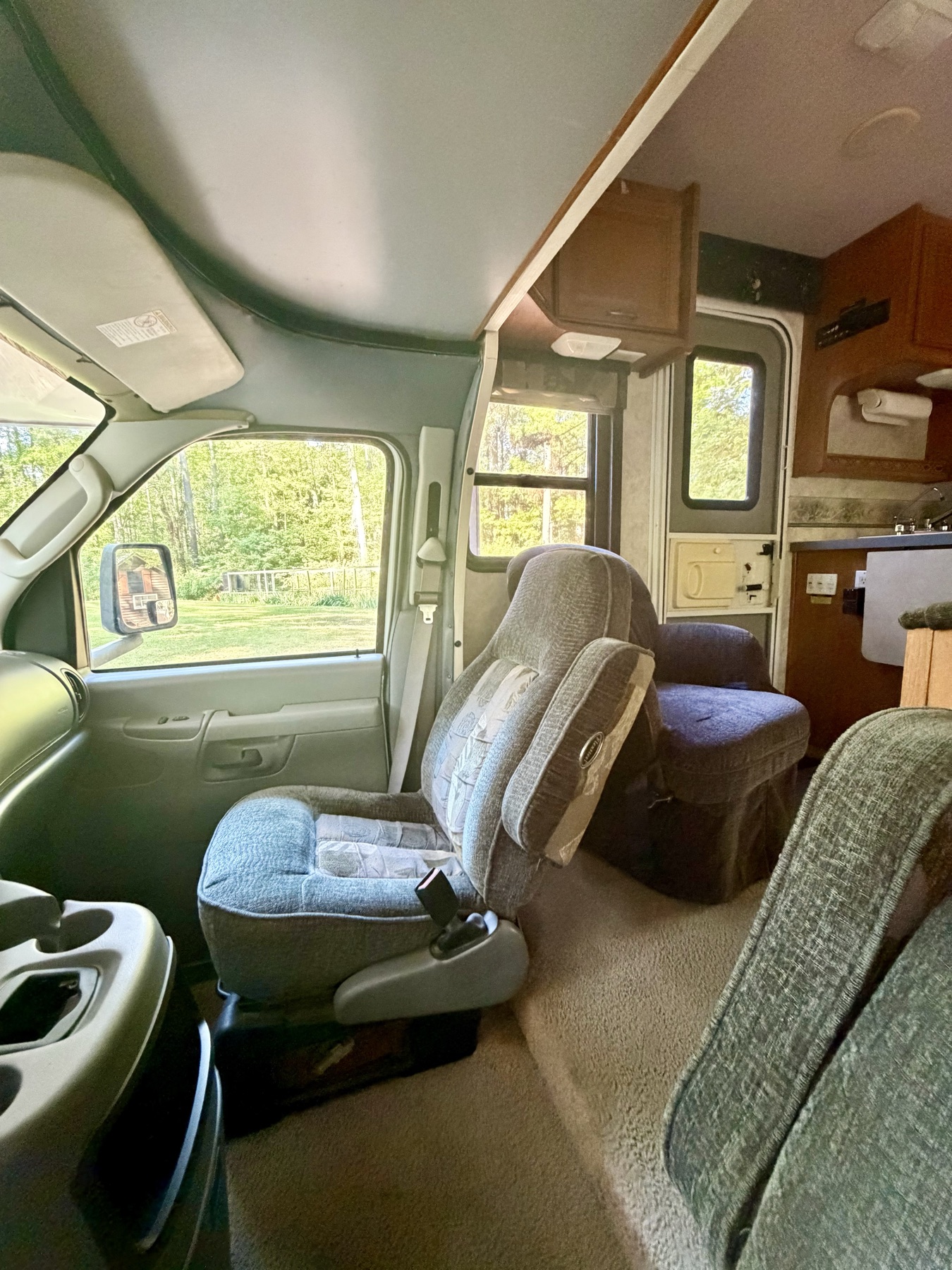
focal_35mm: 14
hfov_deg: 85.7
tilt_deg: -6.1
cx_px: 476
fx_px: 513
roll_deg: +1.0
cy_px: 635
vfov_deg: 102.1
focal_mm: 2.22
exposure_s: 1/60
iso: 1000
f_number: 2.2
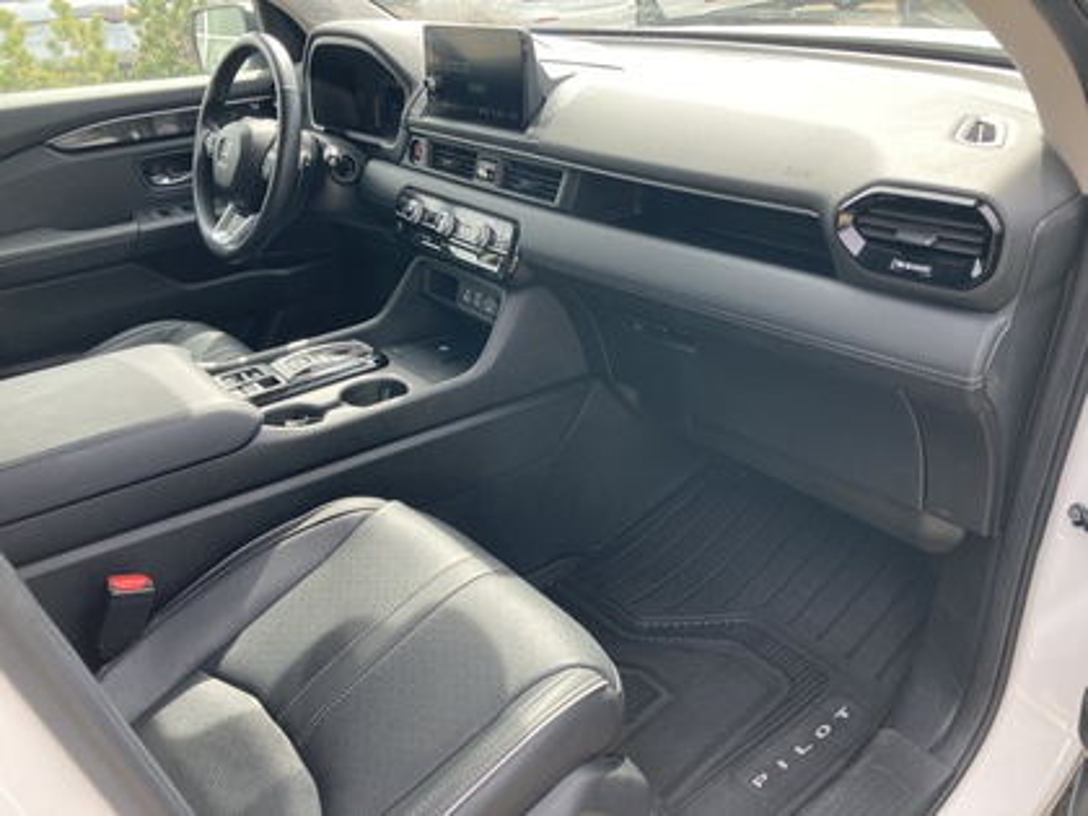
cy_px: 408
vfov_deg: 49.7
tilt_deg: -29.2
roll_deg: +3.5
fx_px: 880
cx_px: 544
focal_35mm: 28
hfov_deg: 63.4
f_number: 1.8
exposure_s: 1/122
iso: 25
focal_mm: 3.99
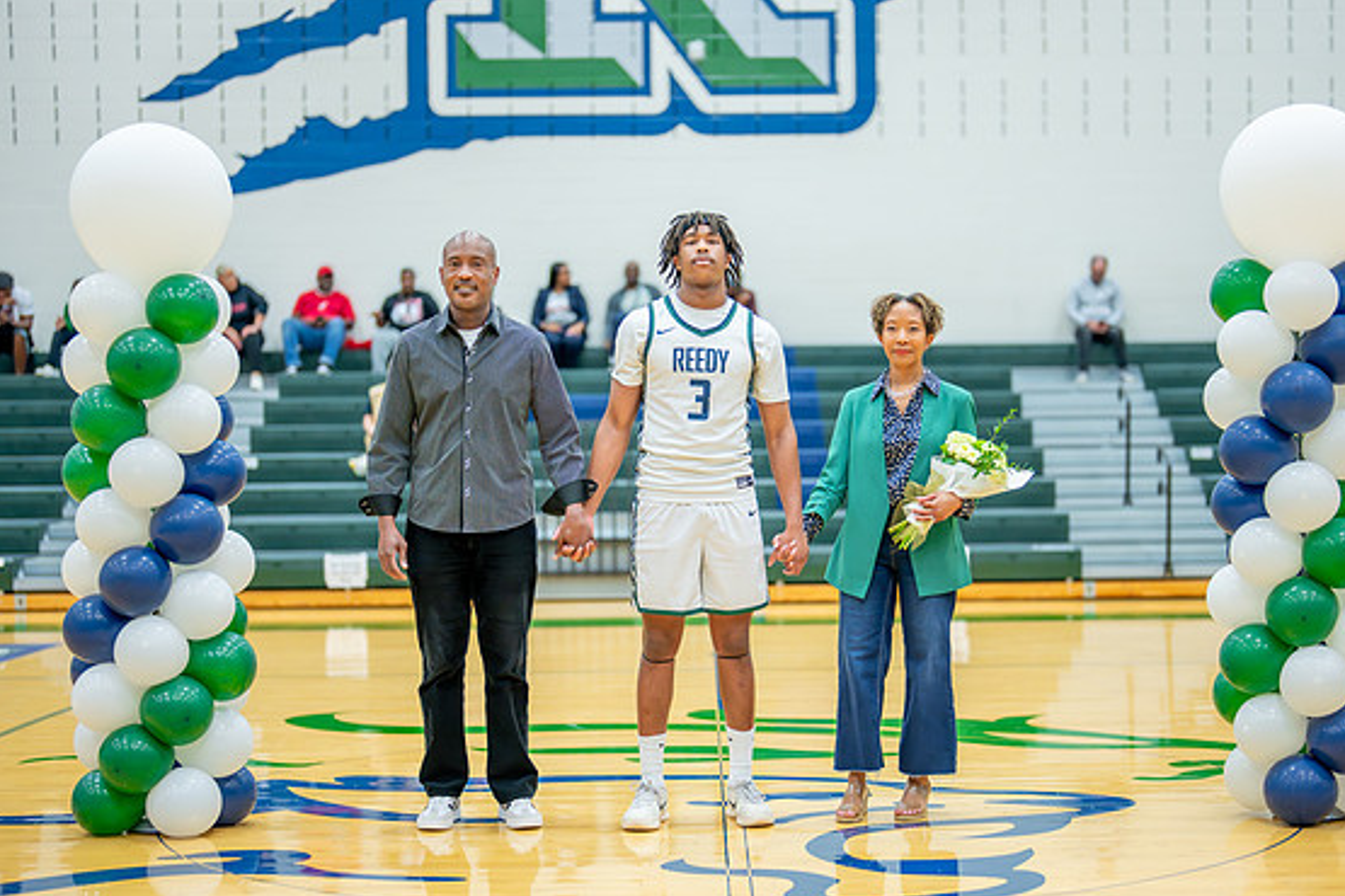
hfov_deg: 32.9
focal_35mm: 61
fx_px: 2279
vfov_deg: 22.2
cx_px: 735
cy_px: 509
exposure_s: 1/800
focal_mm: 50
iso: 1000
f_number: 1.2
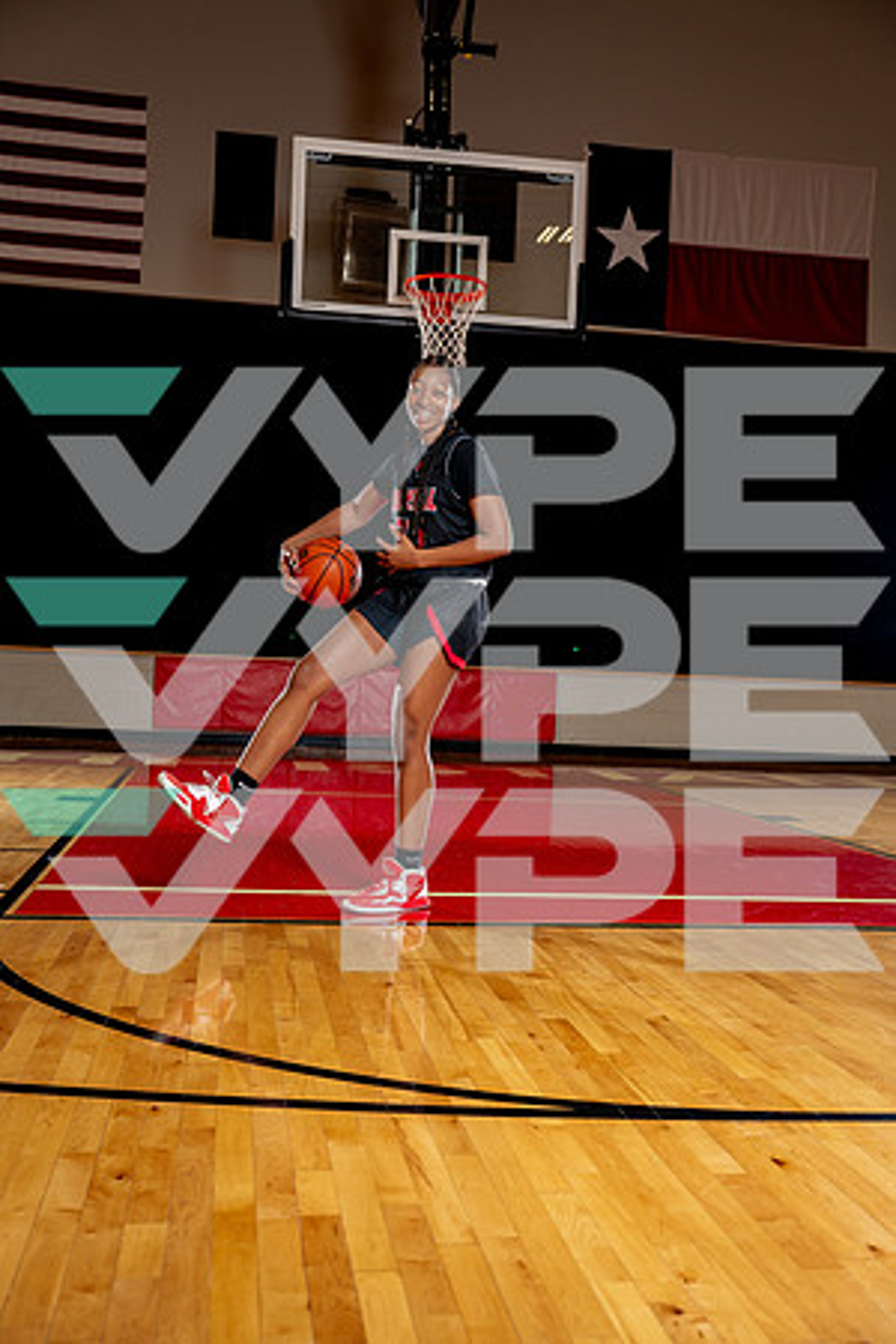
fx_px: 1419
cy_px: 672
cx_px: 448
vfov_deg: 50.7
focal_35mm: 38
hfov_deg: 35.1
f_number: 4
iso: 400
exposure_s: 1/250
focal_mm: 38
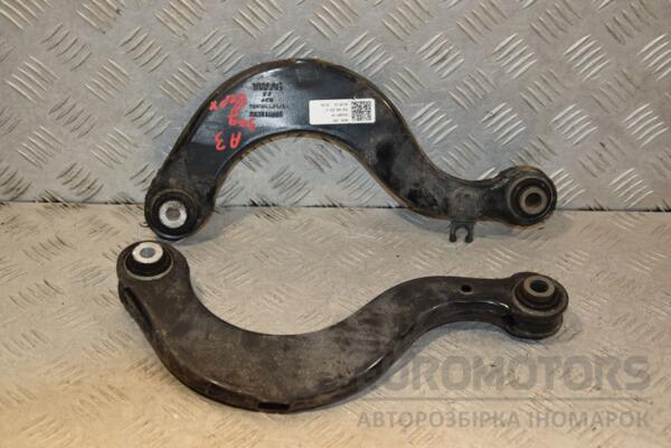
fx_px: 1174
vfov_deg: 21.6
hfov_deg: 31.9
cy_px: 224
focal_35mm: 63
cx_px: 336
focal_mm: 42
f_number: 5.6
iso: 800
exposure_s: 1/200
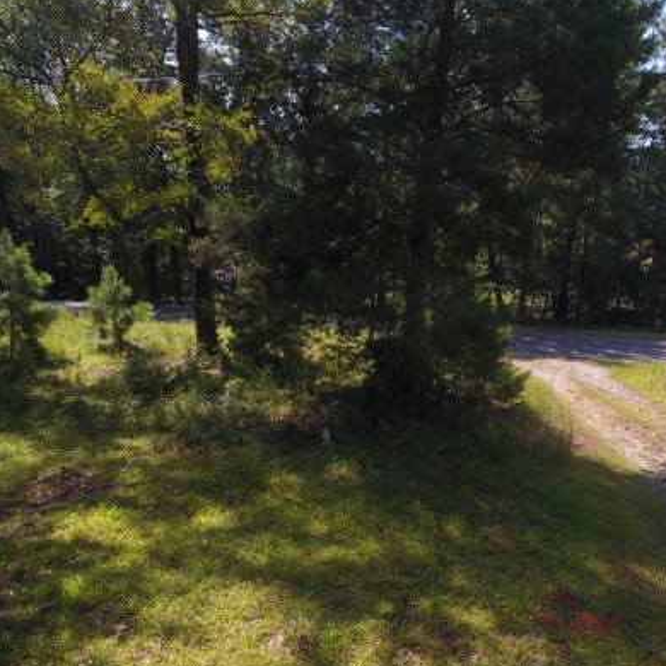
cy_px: 376
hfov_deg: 54.7
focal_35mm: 29
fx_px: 631
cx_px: 434
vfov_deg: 55.5
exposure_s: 1/349
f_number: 2.8
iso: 100
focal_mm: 3.61
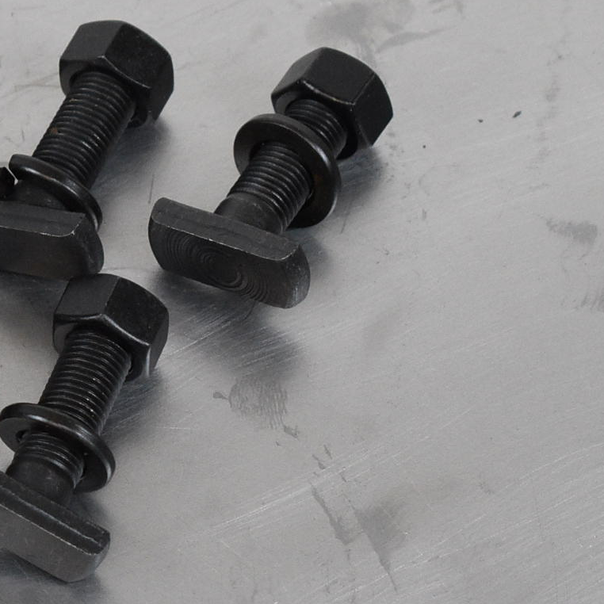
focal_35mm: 276
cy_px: 308
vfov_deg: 6.4
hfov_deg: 6.3
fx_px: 5442
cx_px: -114
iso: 1250
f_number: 5.6
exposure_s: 1/125
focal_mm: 55
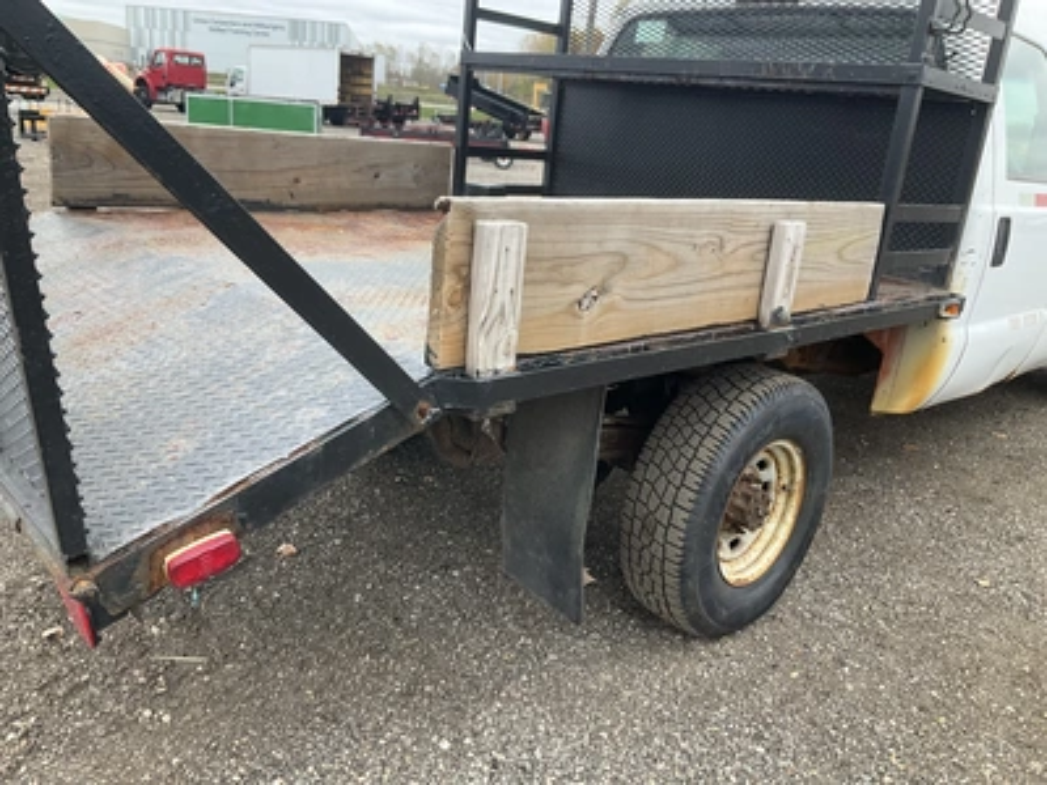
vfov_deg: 48.2
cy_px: 392
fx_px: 877
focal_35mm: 29
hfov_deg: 61.7
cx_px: 524
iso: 20
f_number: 1.8
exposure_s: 1/128
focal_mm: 3
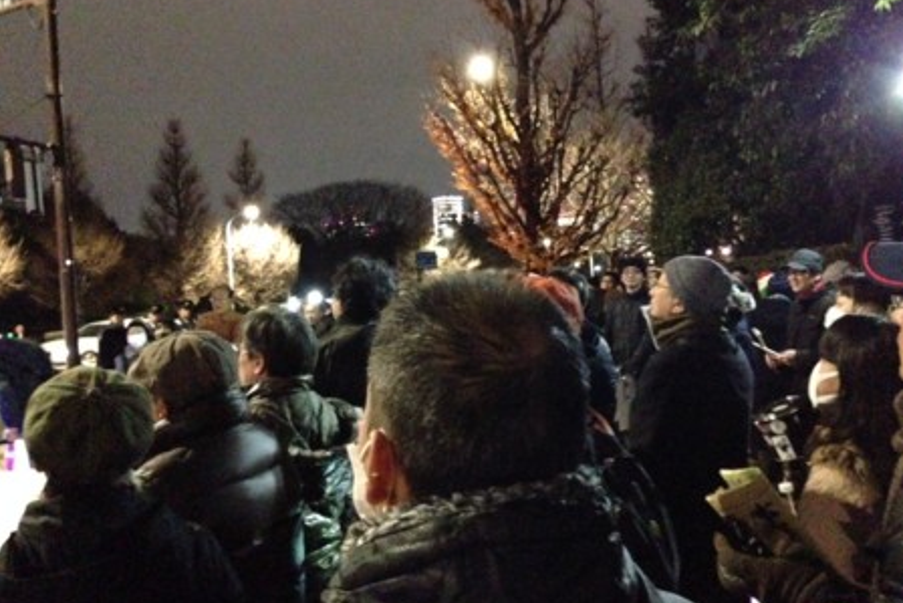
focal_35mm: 69
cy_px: 276
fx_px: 1731
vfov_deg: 19.7
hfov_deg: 29.2
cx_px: 452
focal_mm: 4.12
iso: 2500
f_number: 2.4
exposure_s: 1/15
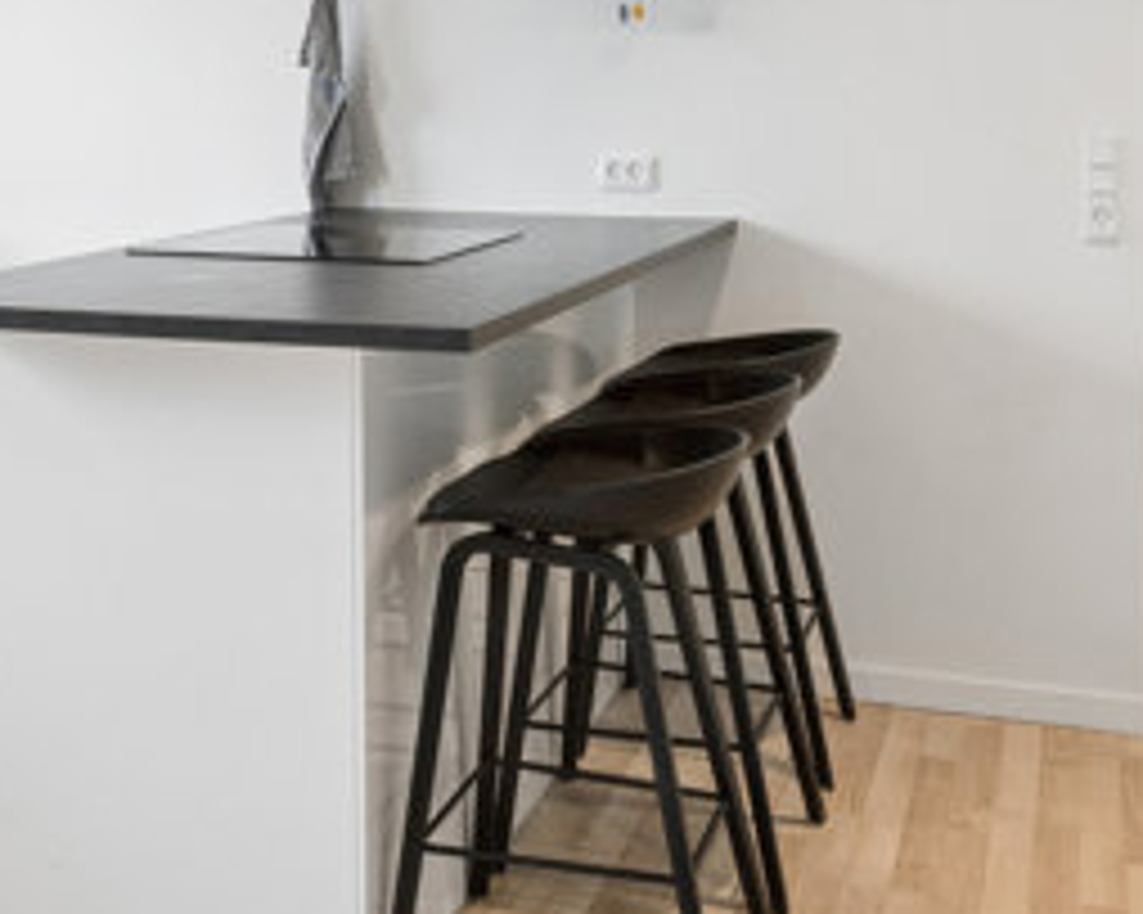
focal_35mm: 62
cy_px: 88
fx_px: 2097
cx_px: 230
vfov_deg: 23.9
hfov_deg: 29.8
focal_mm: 14
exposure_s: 1/100
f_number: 8
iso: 200
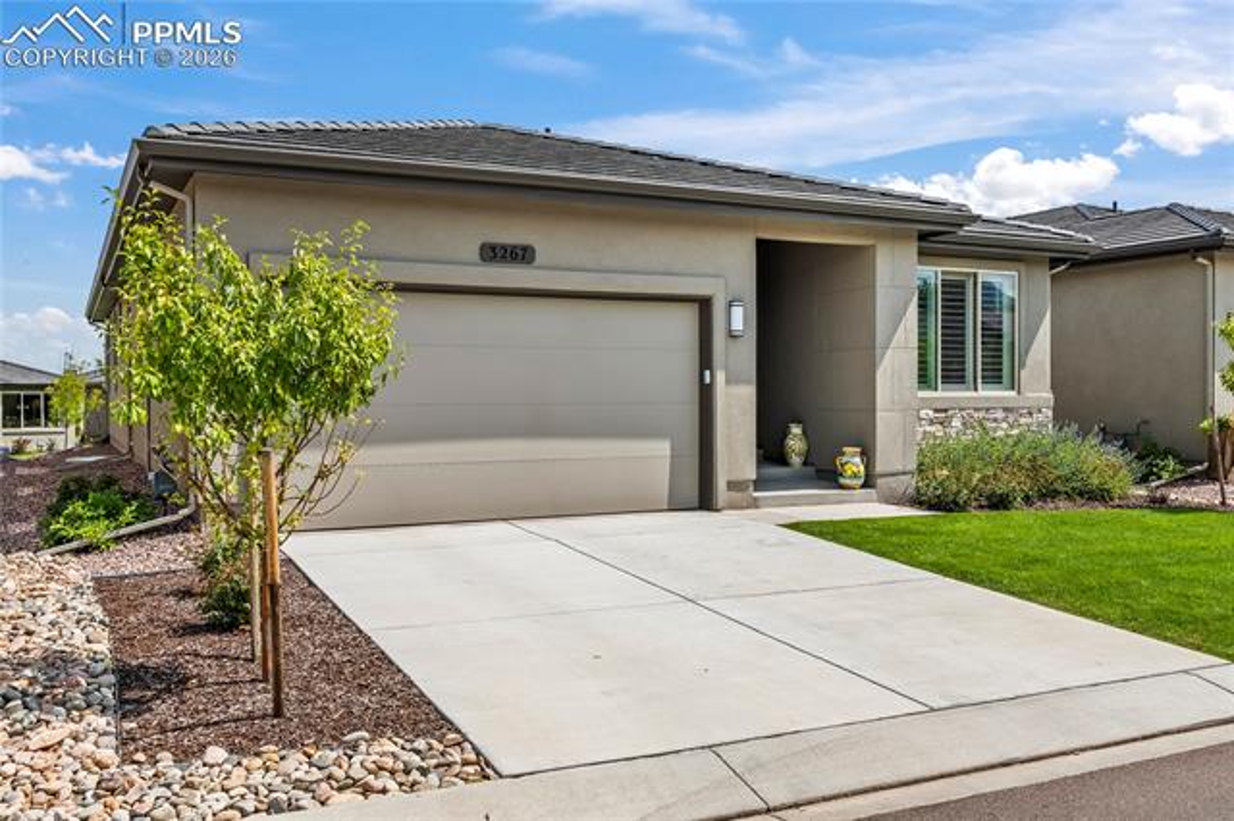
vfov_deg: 42.3
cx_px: 617
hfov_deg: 60.3
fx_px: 1062
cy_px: 410
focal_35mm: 31
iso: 500
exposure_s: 1/250
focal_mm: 20.9
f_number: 8
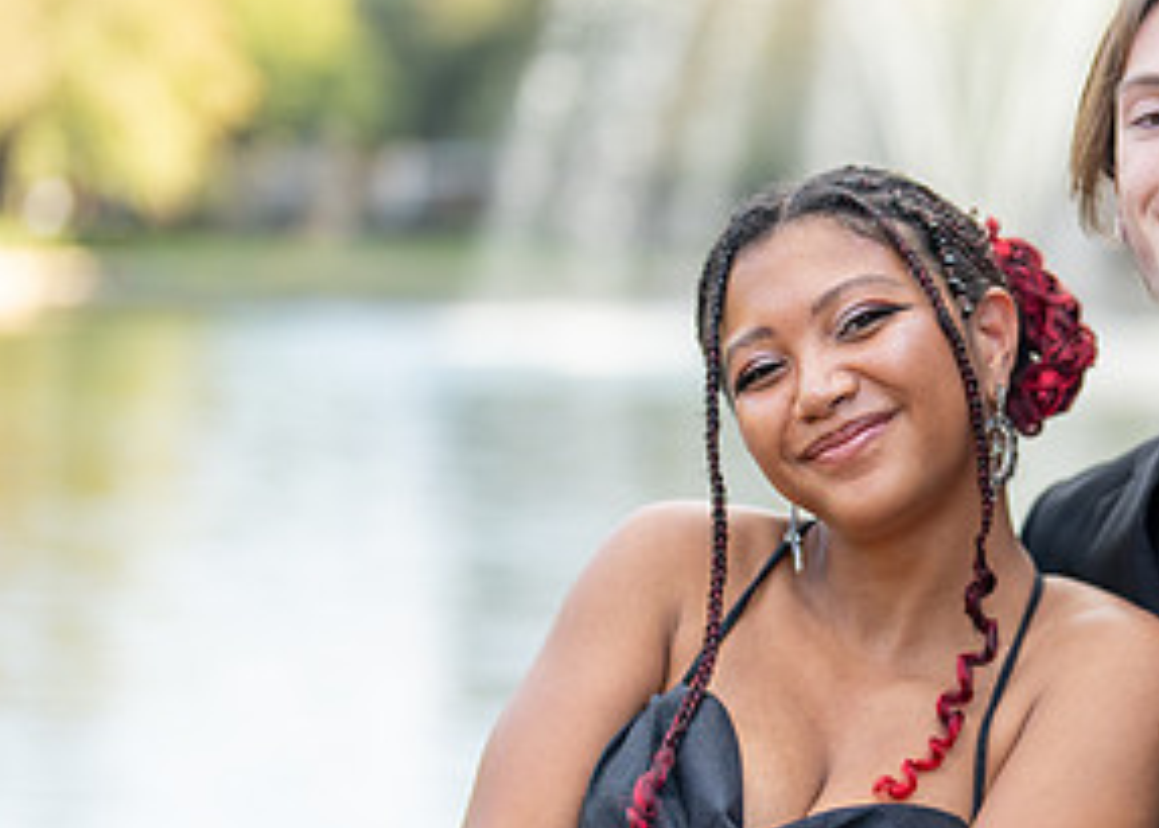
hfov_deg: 17.0
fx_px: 3818
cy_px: 633
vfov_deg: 12.3
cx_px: 1104
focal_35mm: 116
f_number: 1.2
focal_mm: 50
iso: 100
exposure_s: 1/800
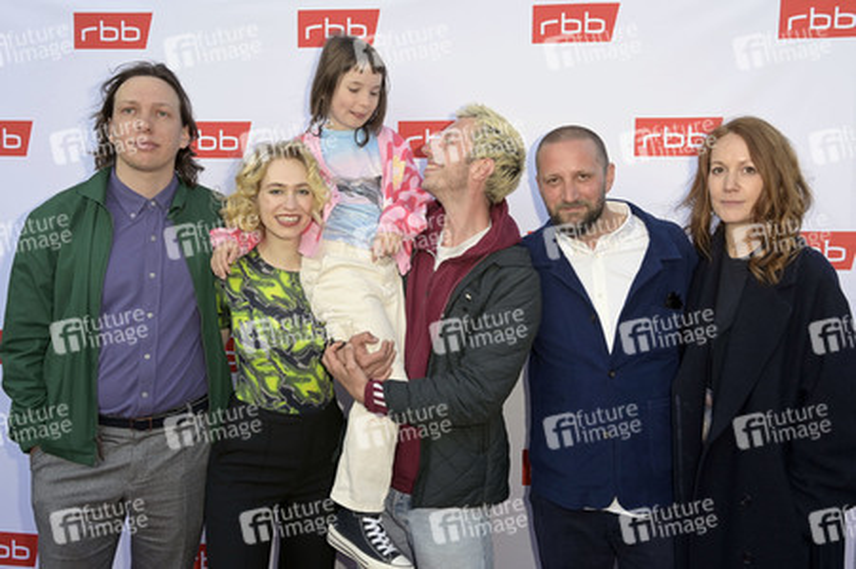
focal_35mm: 29
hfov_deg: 63.7
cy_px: 284
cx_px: 428
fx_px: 689
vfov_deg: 44.9
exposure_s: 1/250
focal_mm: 29
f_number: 5.6
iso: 640
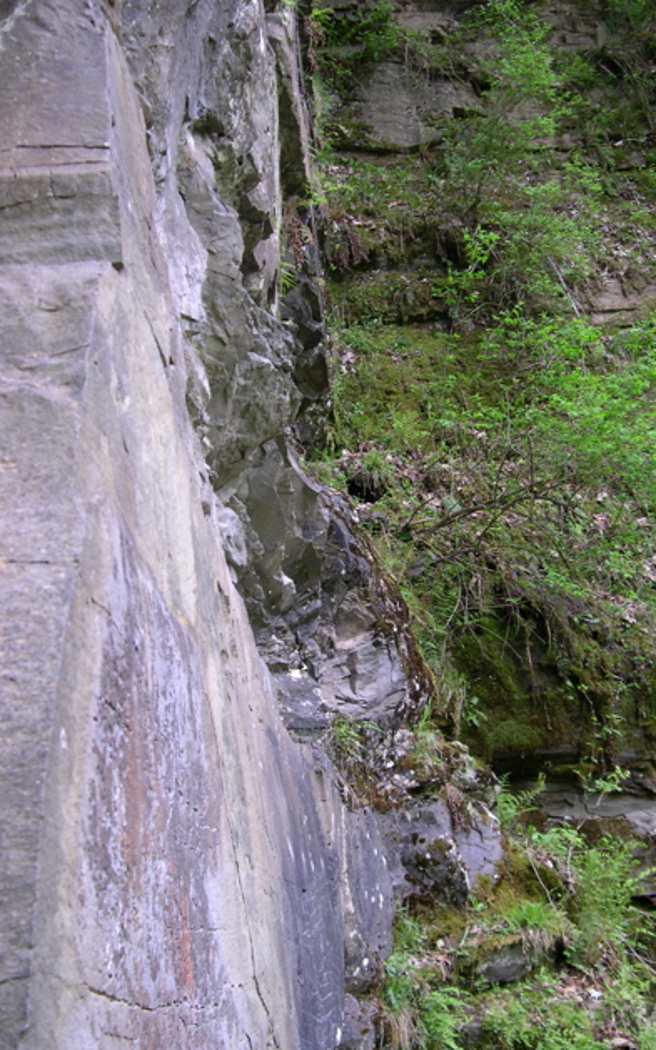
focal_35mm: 41
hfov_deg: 31.2
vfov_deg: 48.2
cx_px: 381
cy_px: 521
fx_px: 1173
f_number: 2.8
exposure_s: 1/76.6
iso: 100
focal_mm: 8
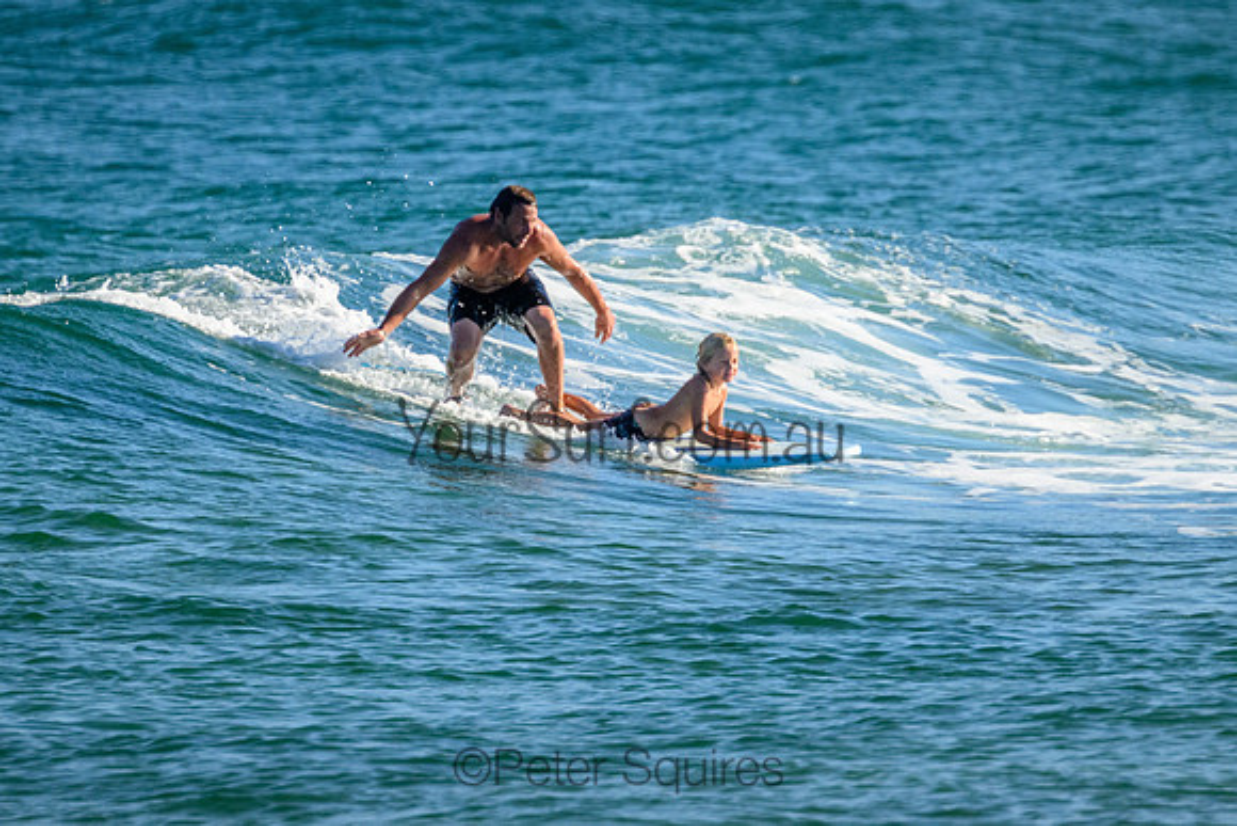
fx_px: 37815
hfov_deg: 1.9
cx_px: 672
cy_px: 339
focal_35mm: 1100
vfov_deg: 1.3
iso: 1800
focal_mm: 800
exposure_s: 1/2000
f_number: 11
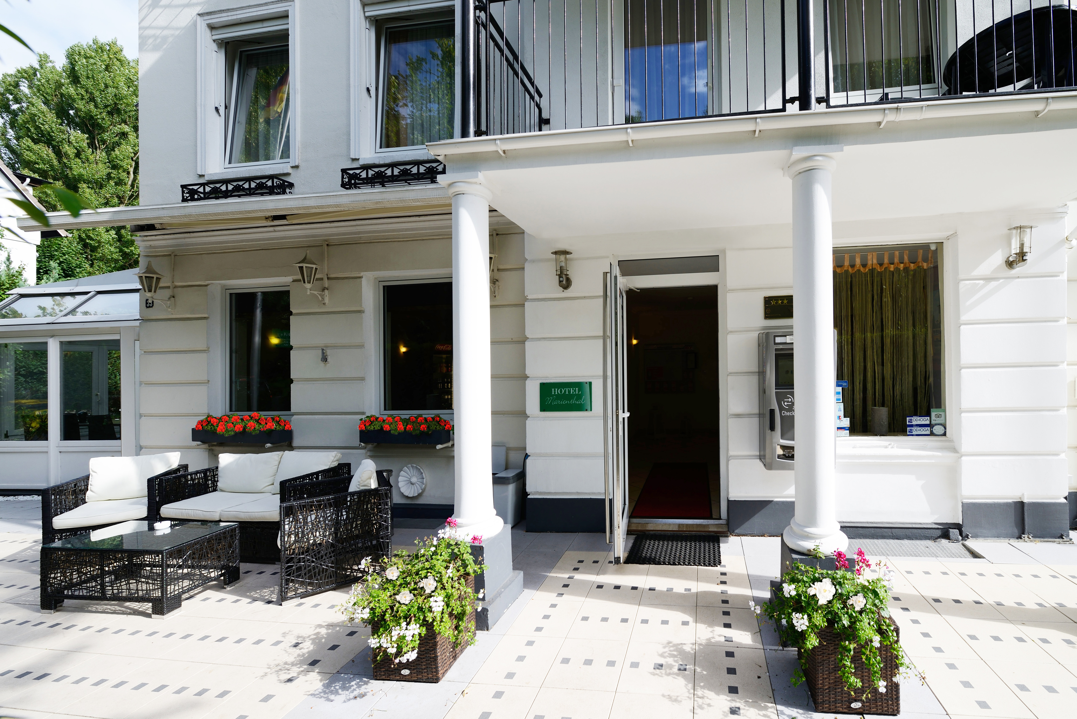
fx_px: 419
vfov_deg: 81.2
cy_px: 360
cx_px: 538
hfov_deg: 104.2
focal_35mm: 14
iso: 100
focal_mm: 14
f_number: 7.1
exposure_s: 1/200
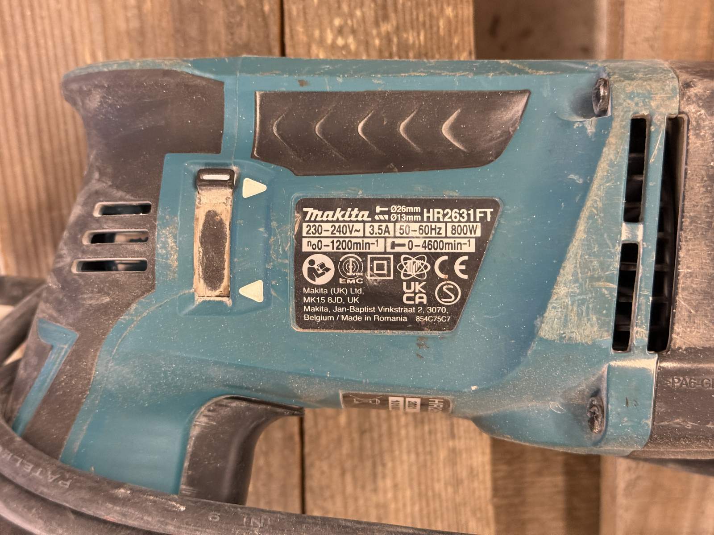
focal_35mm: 48
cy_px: 268
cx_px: 357
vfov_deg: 30.3
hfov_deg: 39.7
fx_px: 990
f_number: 1.78
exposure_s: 1/50
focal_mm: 6.76
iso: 250
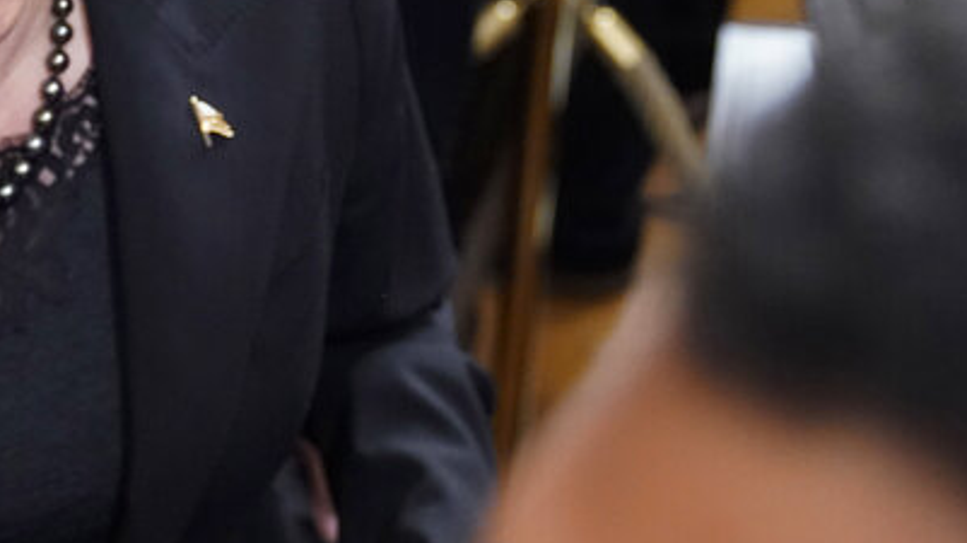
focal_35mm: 91
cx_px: 34
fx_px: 2332
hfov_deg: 22.6
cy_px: -21
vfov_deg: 13.1
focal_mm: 34
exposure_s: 1/320
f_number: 2.8
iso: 8000
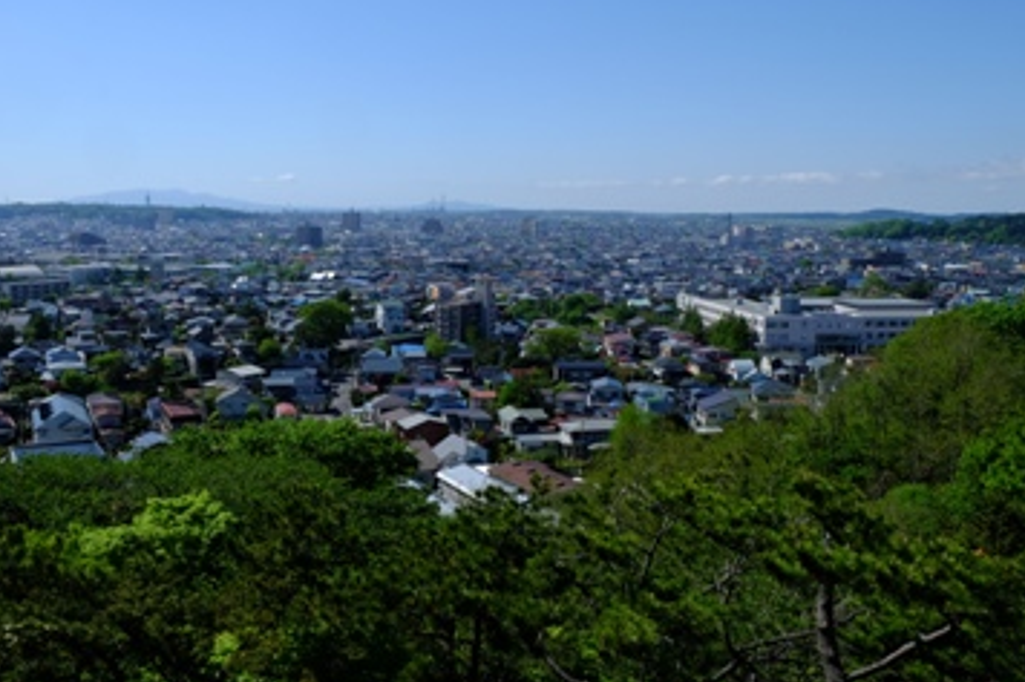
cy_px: 281
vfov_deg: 38.7
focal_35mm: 34
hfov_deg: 55.8
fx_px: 968
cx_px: 547
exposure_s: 1/140
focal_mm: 18
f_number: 14
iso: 200
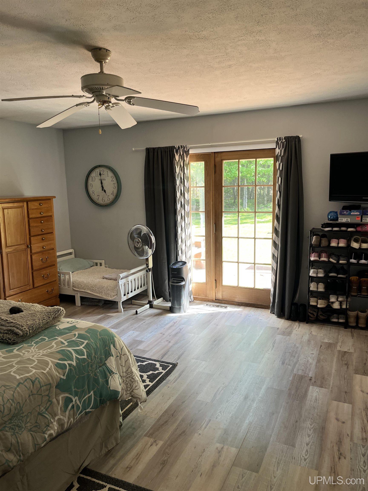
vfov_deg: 67.3
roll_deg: +1.6
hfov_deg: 53.1
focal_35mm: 26
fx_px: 369
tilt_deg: -10.8
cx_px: 184
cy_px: 246
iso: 100
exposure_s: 1/122
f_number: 1.6
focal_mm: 5.1
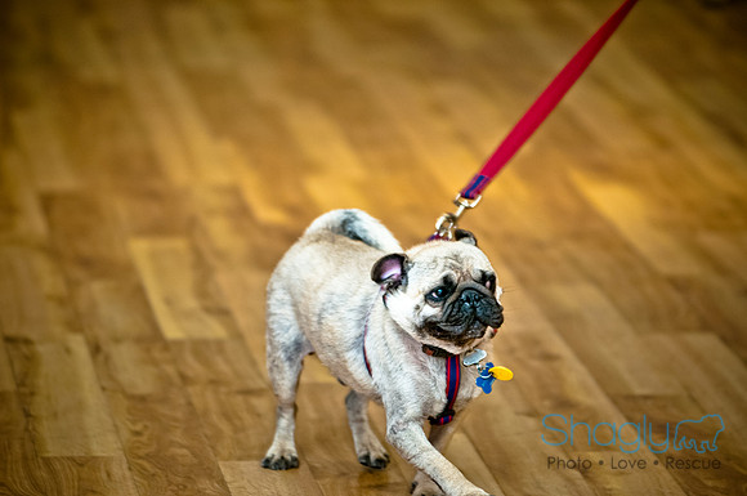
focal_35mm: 278
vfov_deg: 4.9
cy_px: 248
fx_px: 5750
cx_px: 374
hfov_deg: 7.4
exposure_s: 1/200
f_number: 2.8
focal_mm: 185
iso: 200
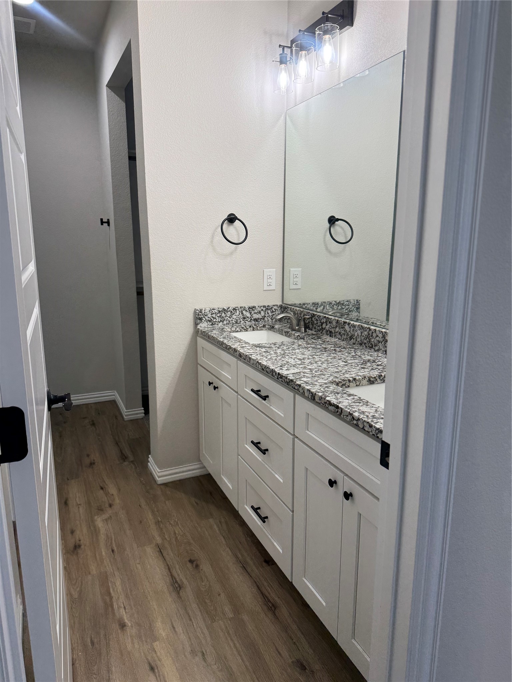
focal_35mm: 24
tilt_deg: -11.2
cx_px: 256
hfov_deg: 56.8
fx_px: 473
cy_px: 341
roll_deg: +0.3
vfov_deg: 71.6
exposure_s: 1/133
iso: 80
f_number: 1.78
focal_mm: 6.76
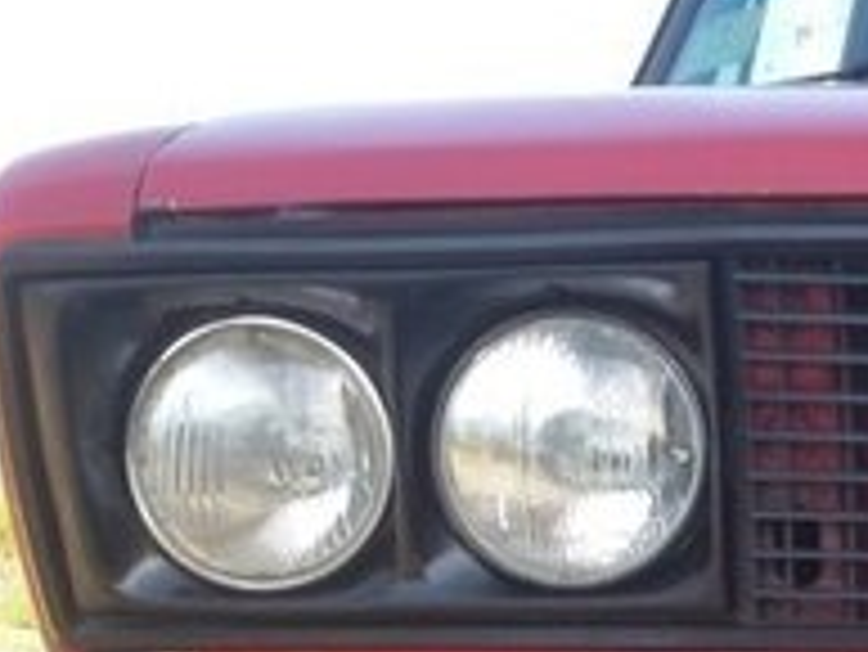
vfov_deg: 13.6
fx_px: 2660
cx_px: 1354
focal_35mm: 106
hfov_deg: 16.6
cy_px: 798
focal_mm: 2.93
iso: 40
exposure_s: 1/184
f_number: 2.4
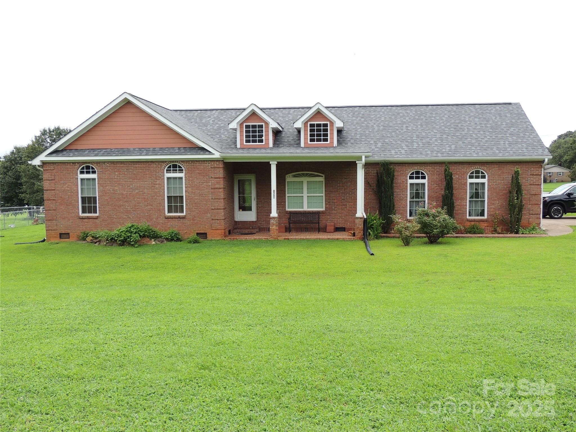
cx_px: 288
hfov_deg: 55.4
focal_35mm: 33
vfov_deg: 42.9
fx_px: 549
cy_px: 216
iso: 100
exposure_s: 1/500
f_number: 3.2
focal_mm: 5.8
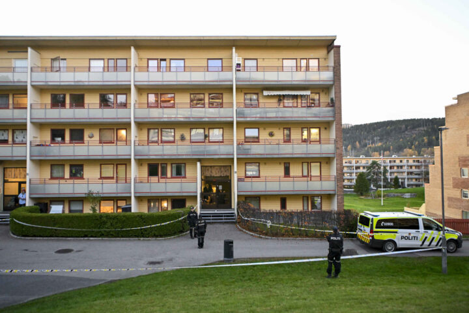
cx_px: 234
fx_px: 313
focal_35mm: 24
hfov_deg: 73.7
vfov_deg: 53.1
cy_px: 156
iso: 3200
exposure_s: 1/400
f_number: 2.8
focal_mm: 24
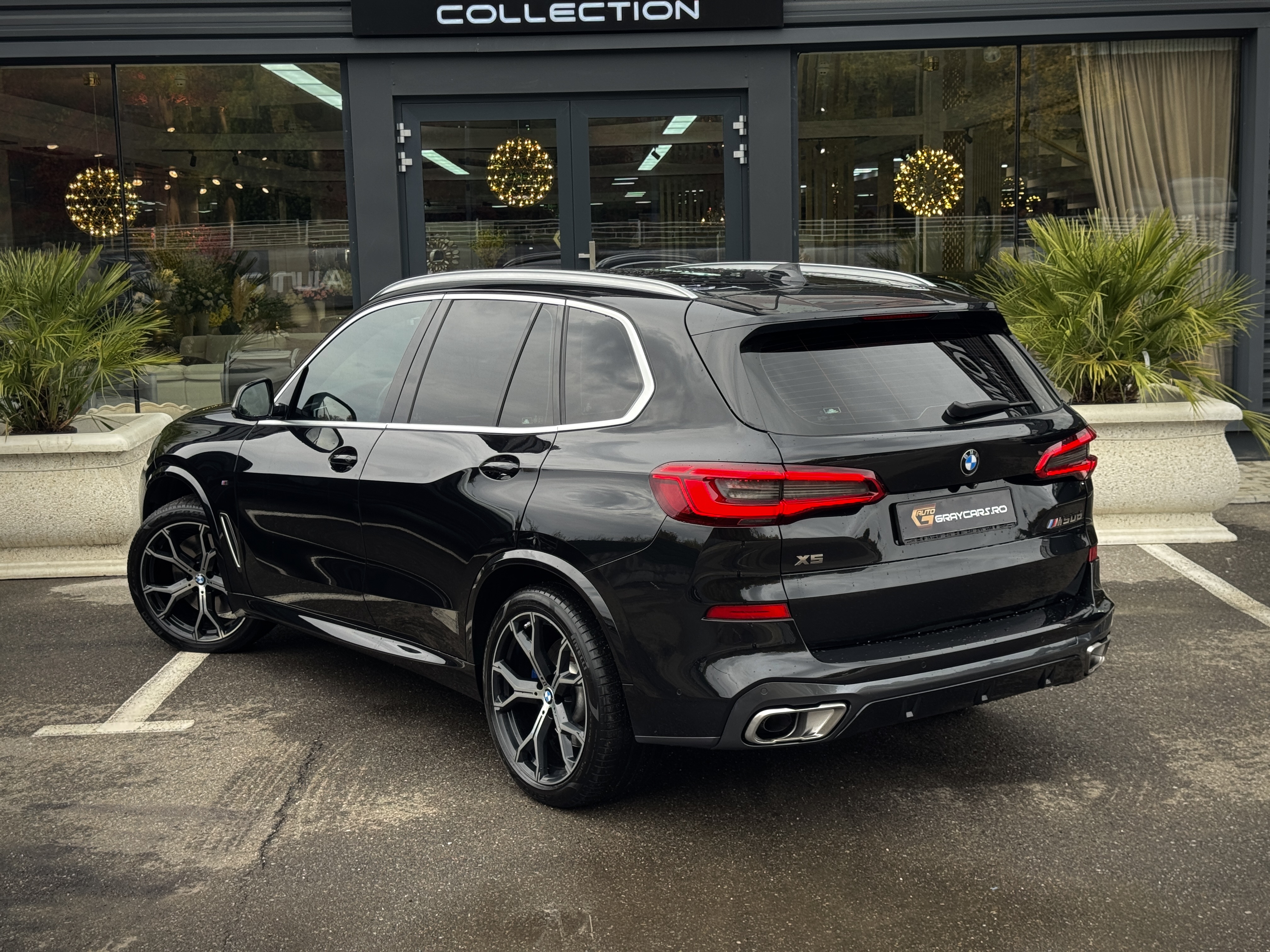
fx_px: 1761
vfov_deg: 30.3
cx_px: 635
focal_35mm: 48
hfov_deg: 39.7
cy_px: 476
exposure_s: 1/347
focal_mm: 6.76
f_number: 1.78
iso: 64
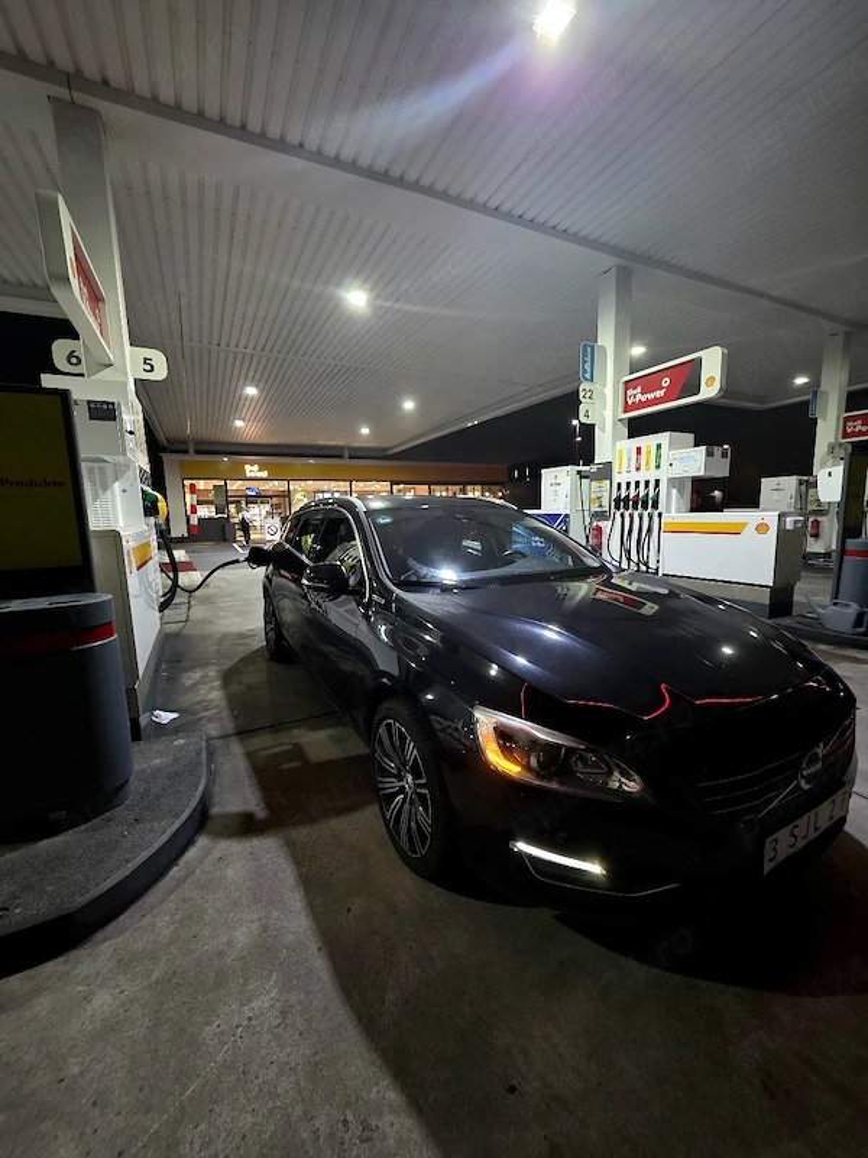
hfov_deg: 89.9
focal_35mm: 13
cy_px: 579
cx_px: 434
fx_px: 435
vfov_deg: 106.2
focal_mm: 2.2
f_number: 1.9
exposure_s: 1/50.3
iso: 320
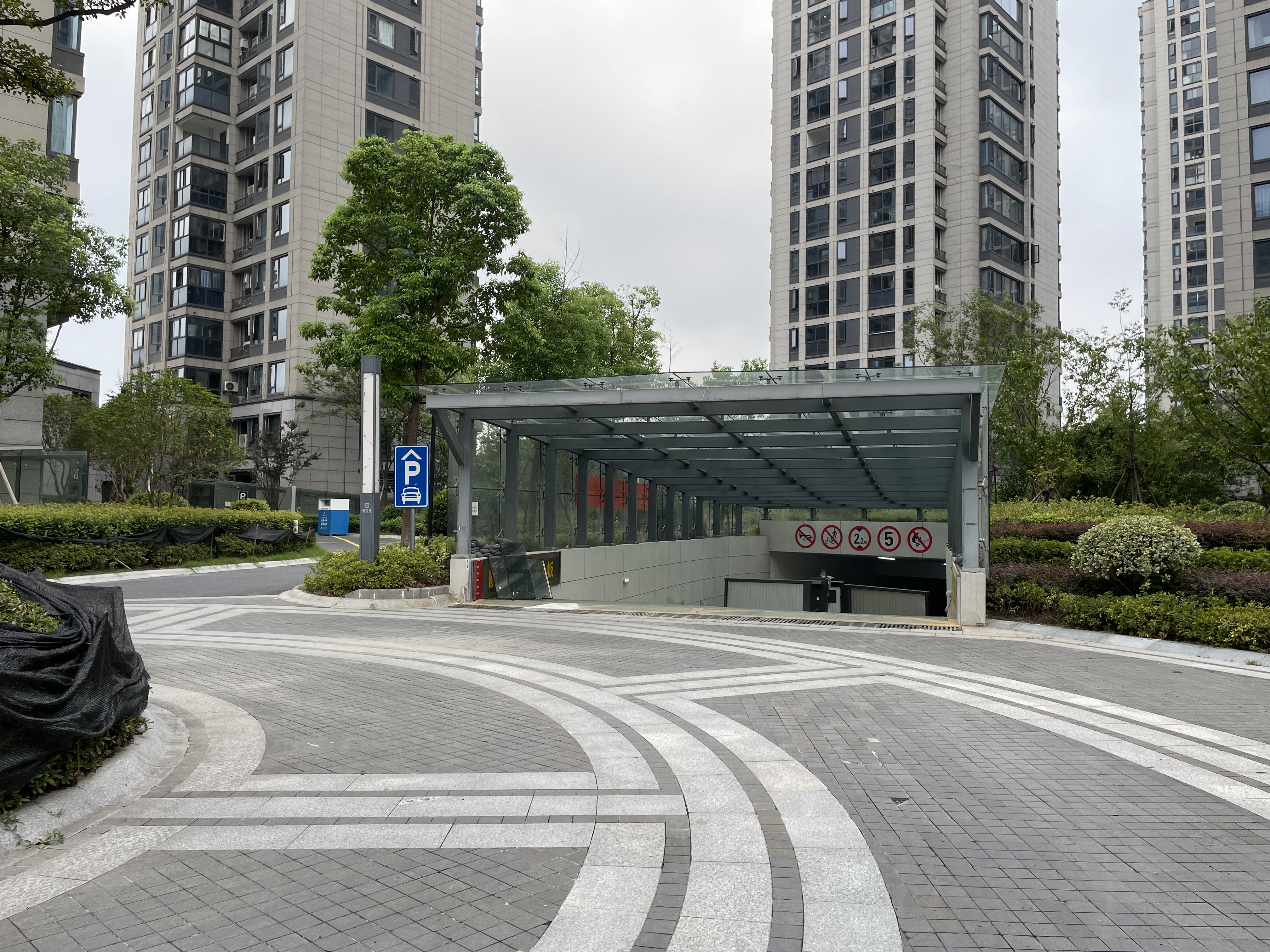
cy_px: 476
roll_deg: -0.8
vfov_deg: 53.1
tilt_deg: +4.2
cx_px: 635
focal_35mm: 26
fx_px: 954
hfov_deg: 67.3
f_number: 1.6
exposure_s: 1/421
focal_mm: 4.2
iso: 32
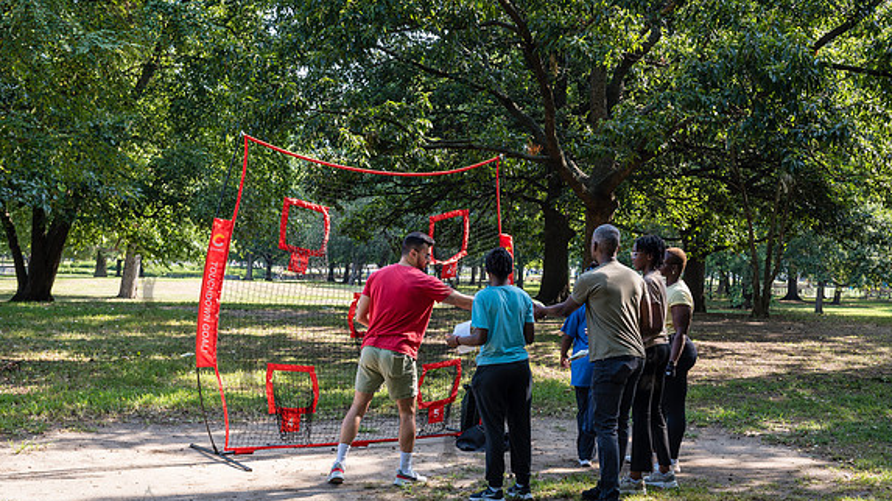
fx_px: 1253
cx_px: 448
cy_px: 287
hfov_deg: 39.2
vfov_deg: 22.6
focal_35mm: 53
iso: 250
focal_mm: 50
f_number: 4.5
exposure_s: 1/160
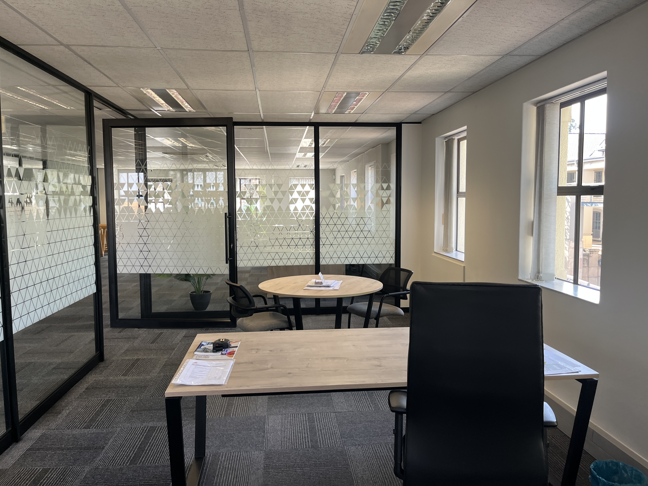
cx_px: 324
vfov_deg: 53.1
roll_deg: +2.0
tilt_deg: -1.5
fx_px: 487
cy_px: 243
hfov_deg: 67.3
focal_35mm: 26
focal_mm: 5.1
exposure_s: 1/121
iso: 80
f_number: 1.6
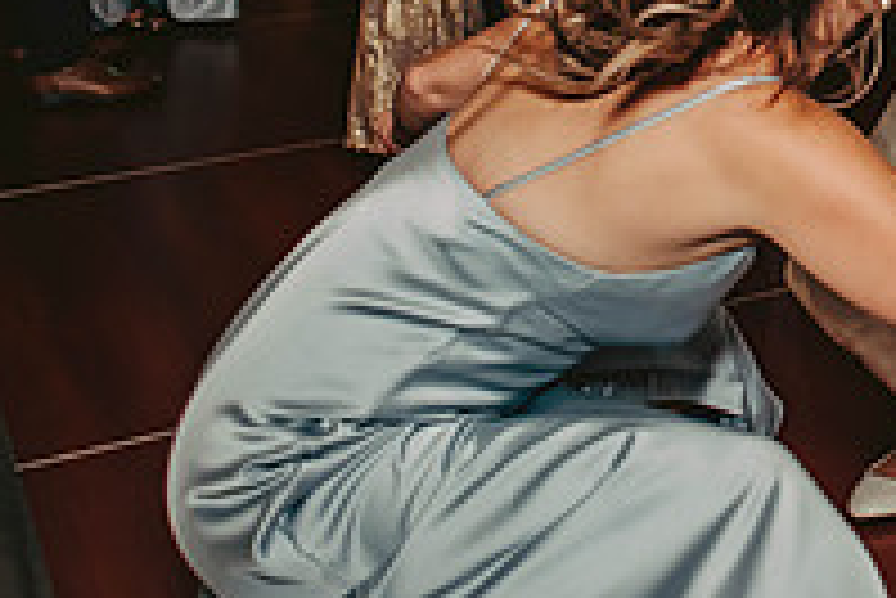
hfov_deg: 26.9
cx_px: 932
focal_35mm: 70
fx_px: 1743
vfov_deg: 18.0
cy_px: -205
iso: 800
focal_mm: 24
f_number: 2.8
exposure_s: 1/100
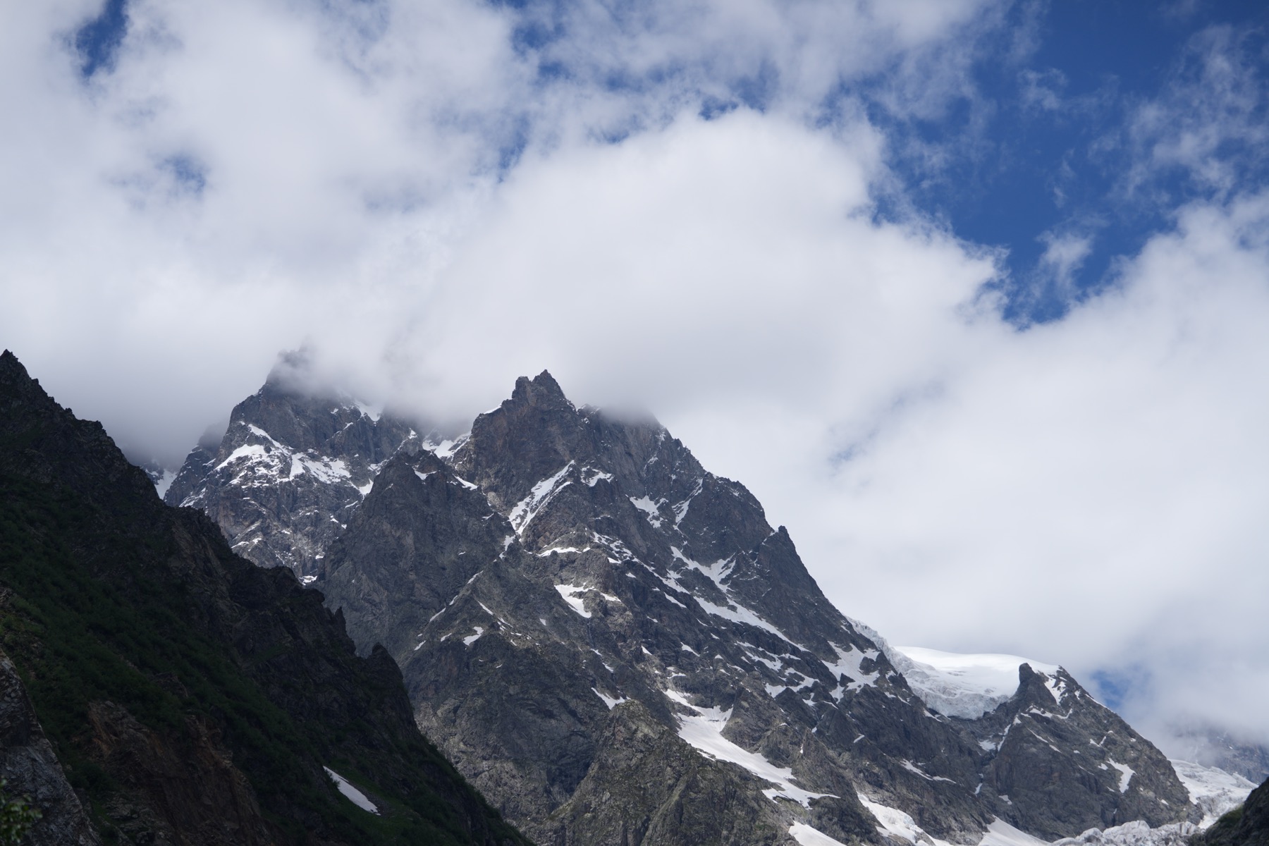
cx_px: 634
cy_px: 423
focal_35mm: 70
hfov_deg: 28.8
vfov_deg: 19.5
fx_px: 2467
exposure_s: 1/4000
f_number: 2.8
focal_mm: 70
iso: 100
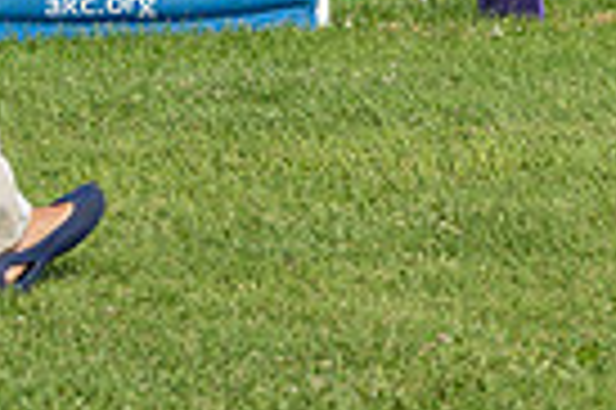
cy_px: -430
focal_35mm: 453
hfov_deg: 4.5
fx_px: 7742
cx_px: 1111
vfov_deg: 3.0
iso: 320
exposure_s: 1/1000
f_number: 5.6
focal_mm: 107
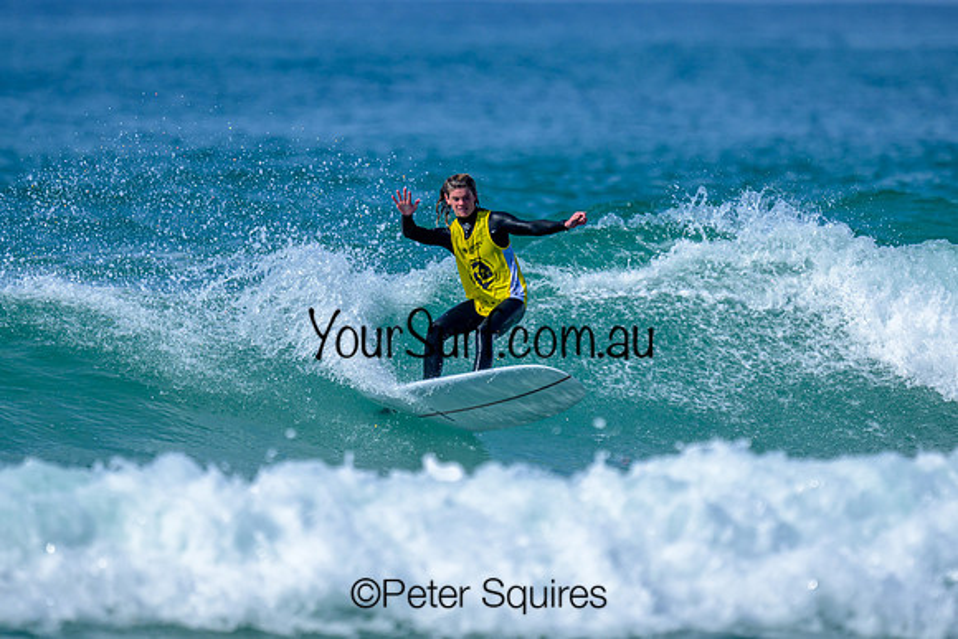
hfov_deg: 1.9
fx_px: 29277
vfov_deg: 1.3
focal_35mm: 1100
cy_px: 289
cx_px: 426
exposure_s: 1/2000
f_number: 6.3
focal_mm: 800
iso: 200
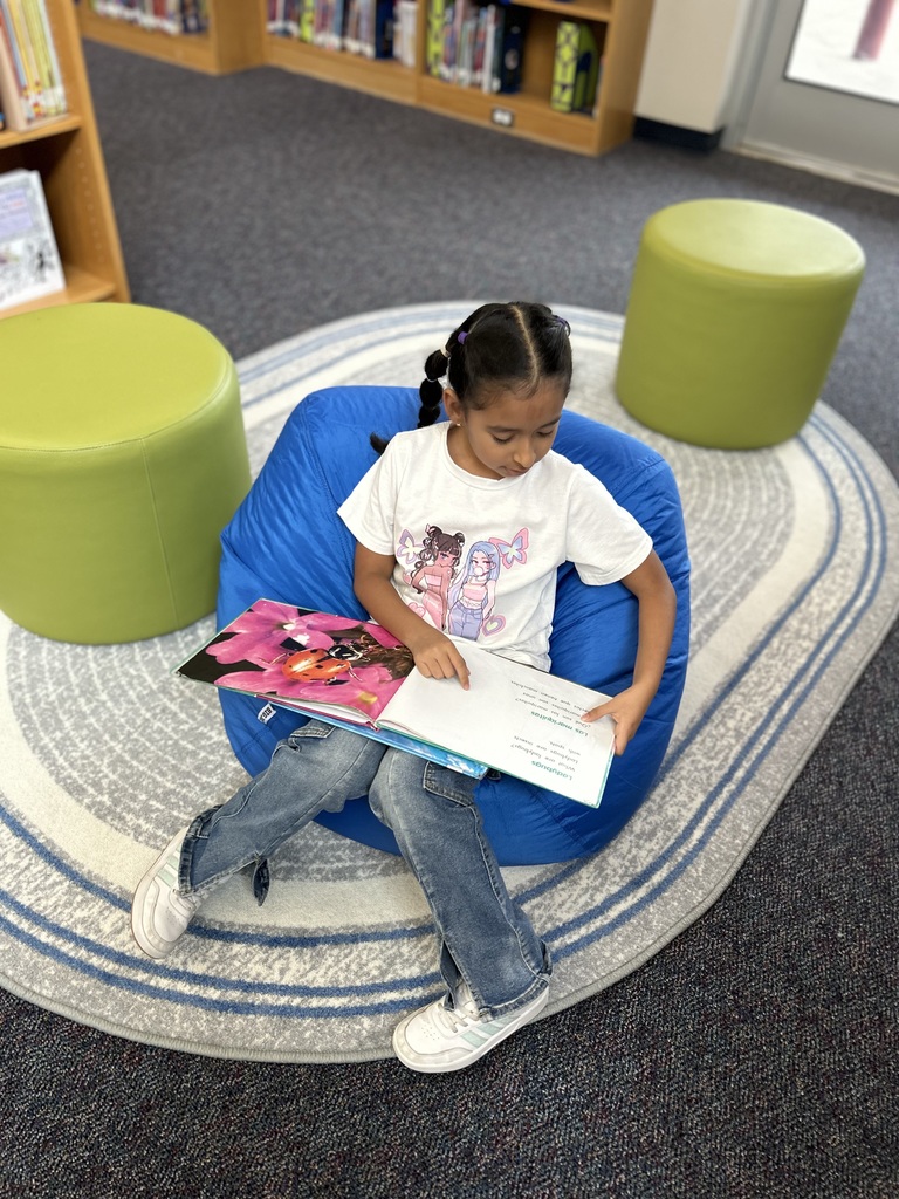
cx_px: 450
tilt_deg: -43.4
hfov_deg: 53.1
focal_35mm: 26
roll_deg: -3.1
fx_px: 900
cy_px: 600
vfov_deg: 67.3
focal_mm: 5.7
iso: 125
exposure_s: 1/100
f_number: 1.5
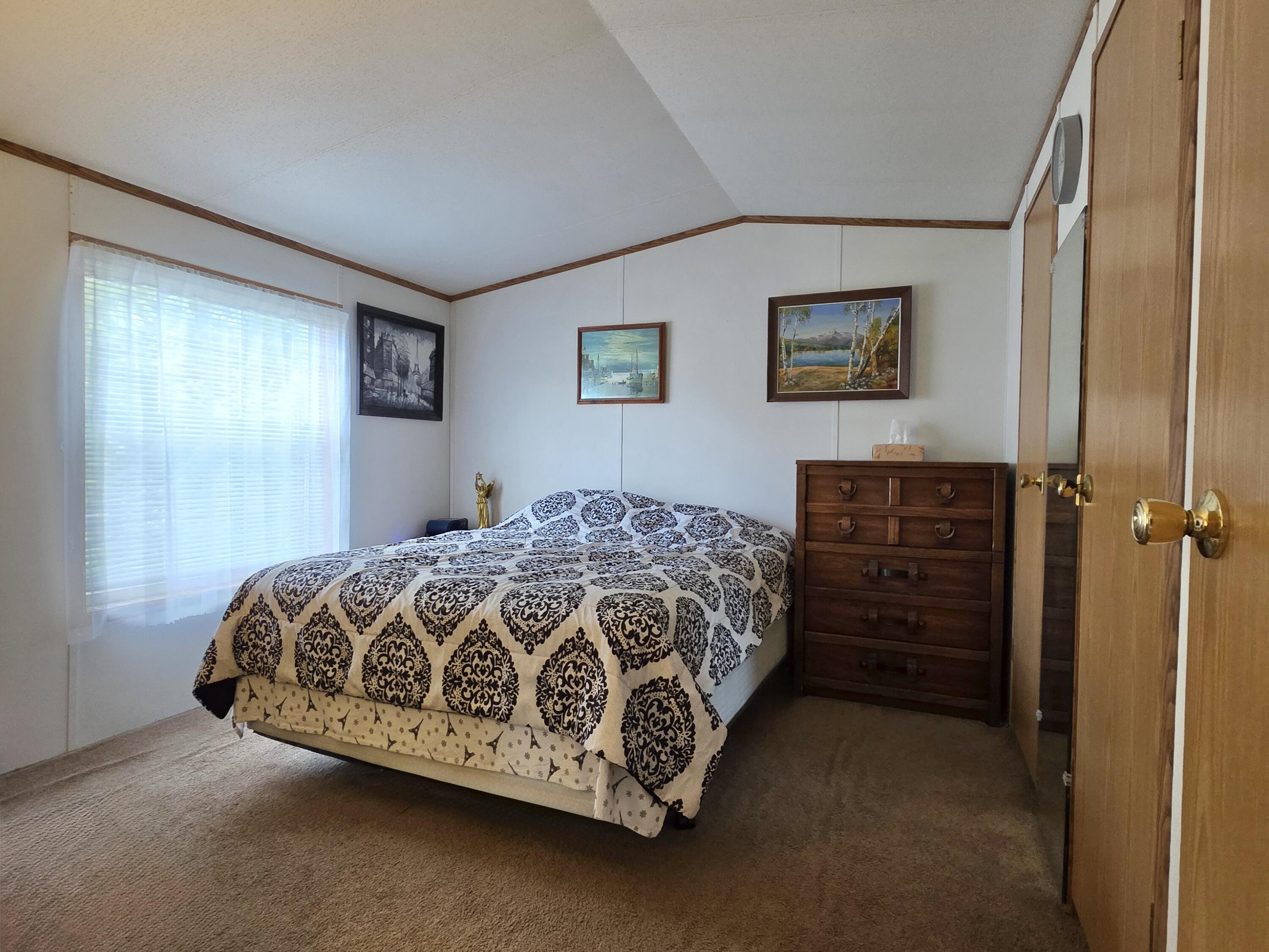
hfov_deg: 106.2
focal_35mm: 13
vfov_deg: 89.9
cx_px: 634
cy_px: 476
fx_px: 477
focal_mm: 2.2
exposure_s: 1/60
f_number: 1.9
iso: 400
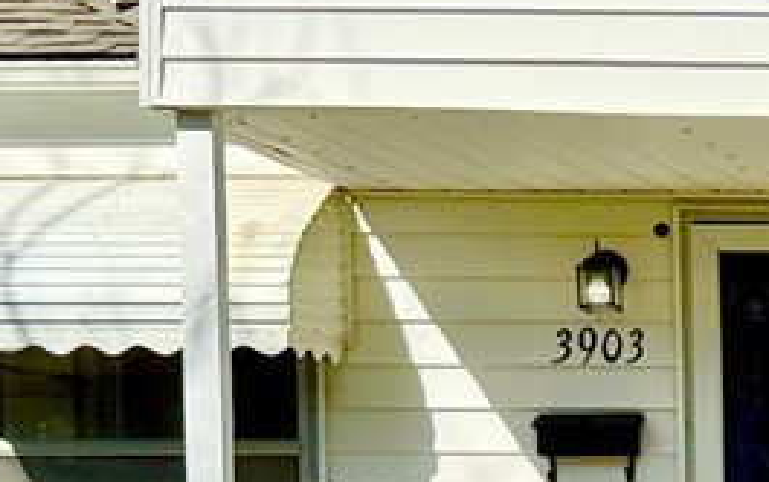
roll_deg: +0.2
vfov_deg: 7.0
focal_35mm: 184
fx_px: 3859
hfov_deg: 10.3
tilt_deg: -3.0
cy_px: 862
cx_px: 1671
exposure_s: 1/9091
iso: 80
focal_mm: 6.76
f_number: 1.78
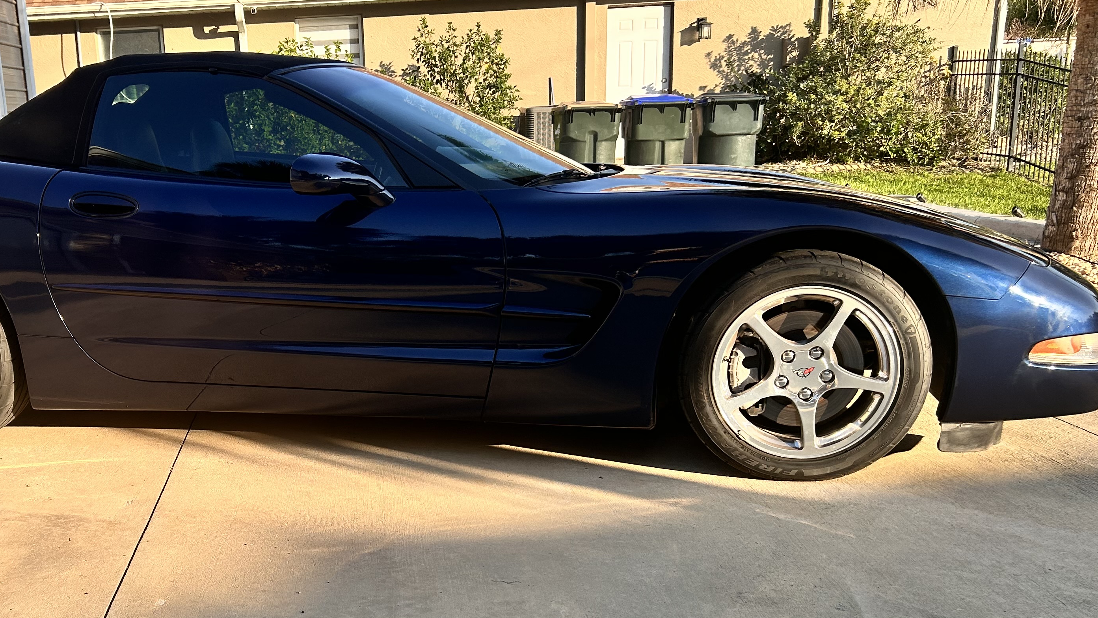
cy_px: 455
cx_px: 350
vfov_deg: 28.6
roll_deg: +3.3
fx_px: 1194
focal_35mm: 41
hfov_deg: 48.4
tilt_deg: -16.8
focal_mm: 5.7
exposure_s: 1/1412
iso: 50
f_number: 1.5
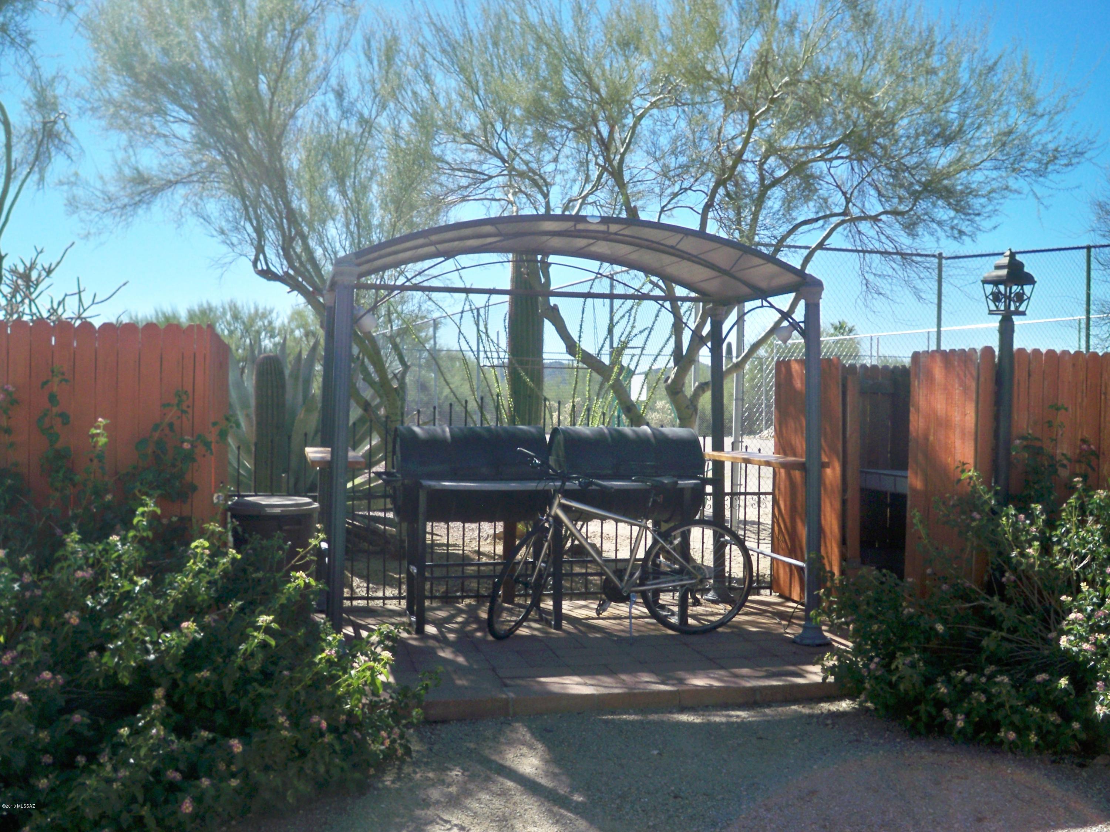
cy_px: 416
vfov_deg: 40.7
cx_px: 555
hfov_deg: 52.6
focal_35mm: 35
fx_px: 1122
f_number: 4.7
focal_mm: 6.3
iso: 160
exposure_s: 1/500
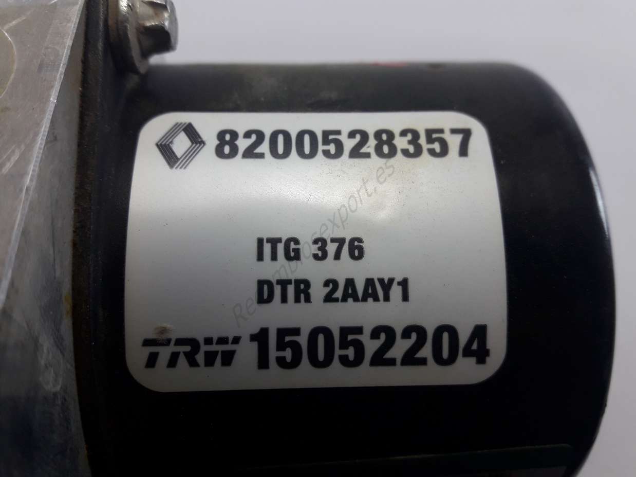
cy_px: 238
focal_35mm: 28
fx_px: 514
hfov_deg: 63.5
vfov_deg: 49.7
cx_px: 318
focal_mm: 3.7
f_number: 1.9
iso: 64
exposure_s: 1/100
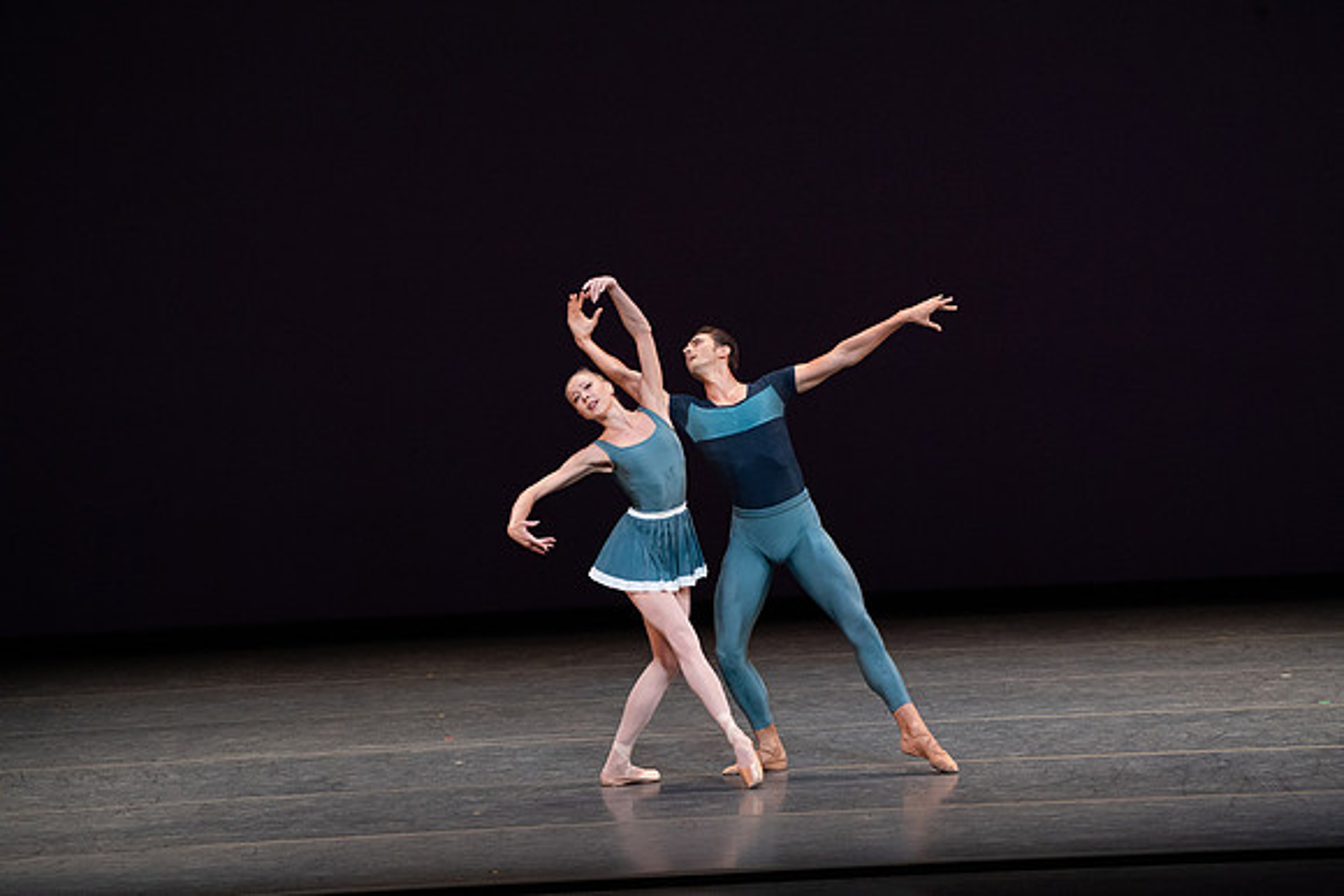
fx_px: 9895
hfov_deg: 7.8
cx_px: 672
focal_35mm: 265
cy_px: 448
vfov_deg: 5.2
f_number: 8
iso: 5000
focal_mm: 265
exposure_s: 1/400
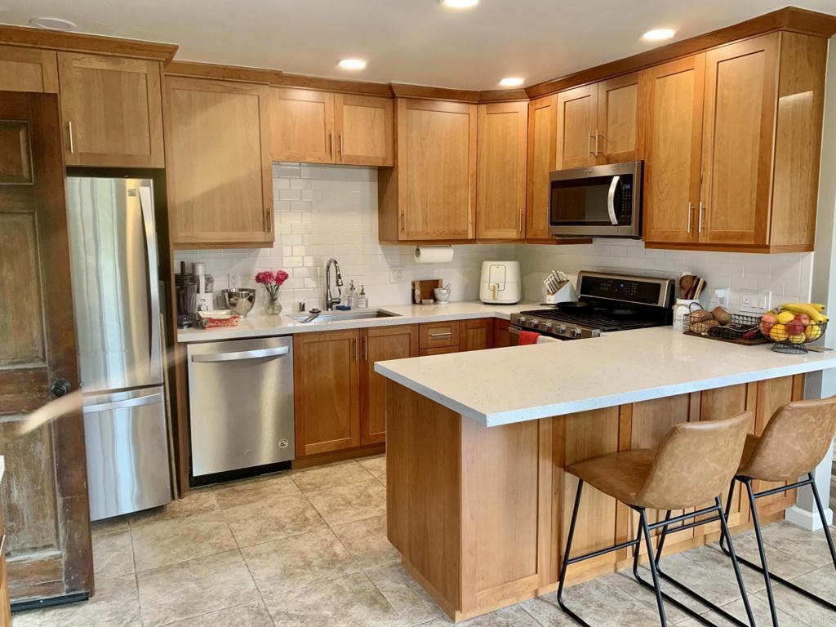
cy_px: 314
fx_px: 628
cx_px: 418
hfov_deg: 67.3
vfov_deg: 53.1
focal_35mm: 26
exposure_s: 1/60
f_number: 1.8
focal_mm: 4.25
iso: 160
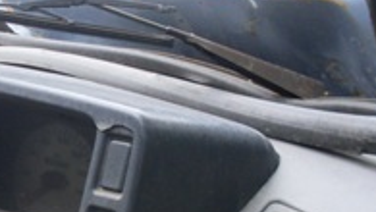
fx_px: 1127
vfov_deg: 10.7
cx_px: -7
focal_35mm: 113
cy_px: 160
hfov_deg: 18.4
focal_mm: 6.3
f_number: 2.8
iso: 80
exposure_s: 1/125
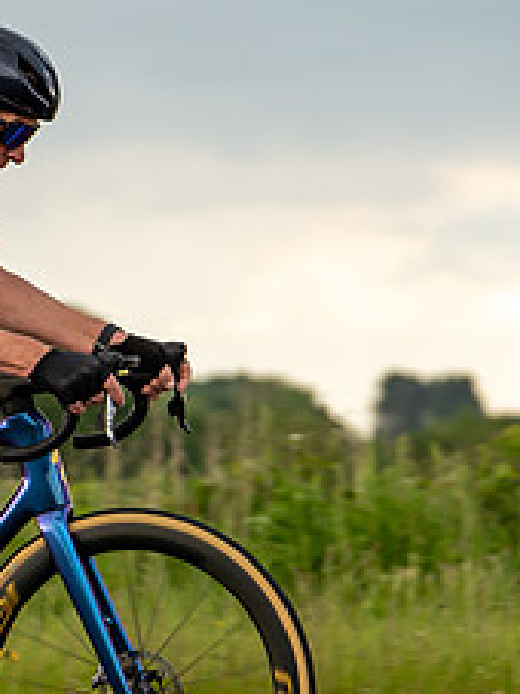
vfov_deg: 6.1
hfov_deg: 4.6
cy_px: 204
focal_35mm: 325
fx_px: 6516
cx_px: -43
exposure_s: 1/500
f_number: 3.2
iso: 250
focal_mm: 94
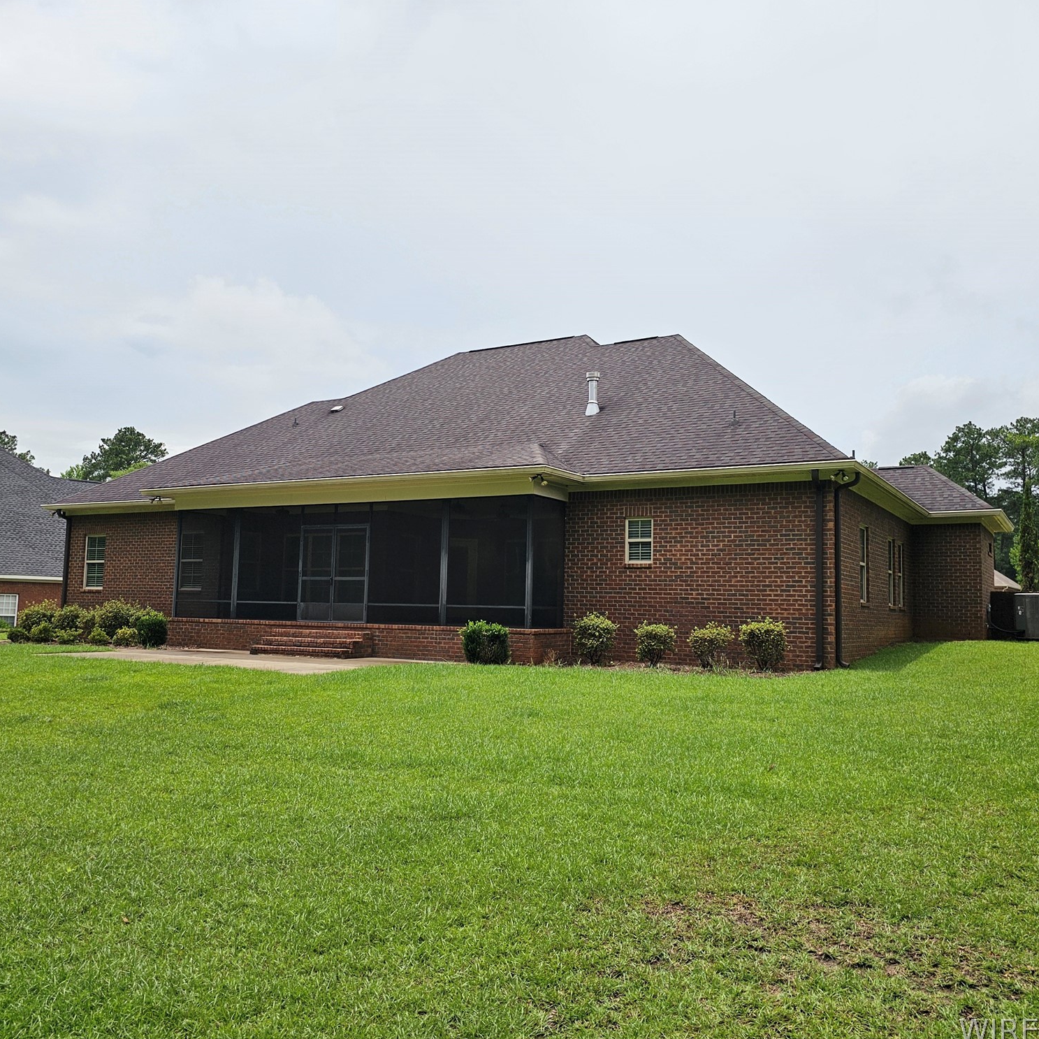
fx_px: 951
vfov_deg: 57.3
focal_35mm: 28
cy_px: 519
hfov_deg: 57.3
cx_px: 511
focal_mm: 6.3
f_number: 1.7
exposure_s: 1/1380
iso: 10
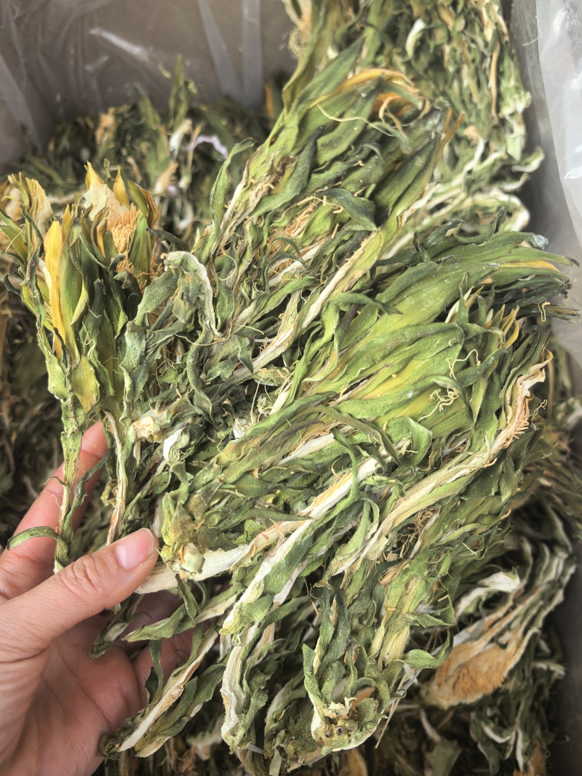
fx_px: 538
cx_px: 291
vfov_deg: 71.6
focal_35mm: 24
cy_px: 388
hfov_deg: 56.8
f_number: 2
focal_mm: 6.98
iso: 50
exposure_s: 1/149
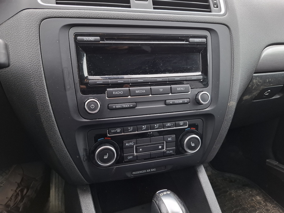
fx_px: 189
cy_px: 106
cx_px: 142
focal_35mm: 23
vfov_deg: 58.9
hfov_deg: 73.9
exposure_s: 1/120
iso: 80
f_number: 1.8
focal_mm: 5.54
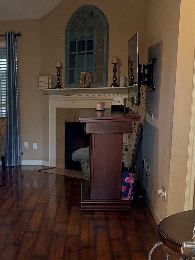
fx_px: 496
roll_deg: +2.2
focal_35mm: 66
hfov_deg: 21.7
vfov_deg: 28.4
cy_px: 226
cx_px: 12
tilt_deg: -16.2
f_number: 1.78
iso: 125
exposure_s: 1/120
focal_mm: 6.76
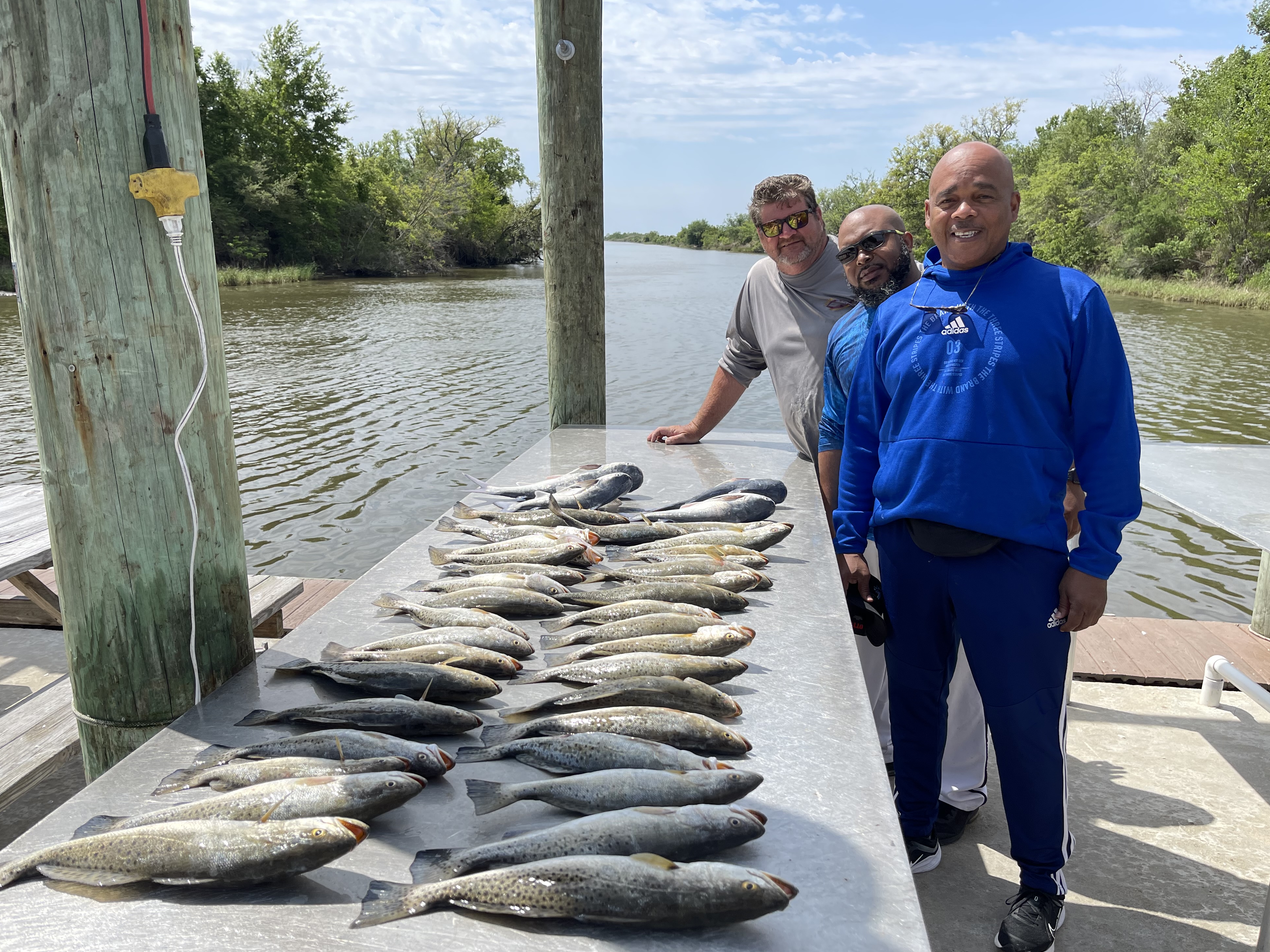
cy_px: 482
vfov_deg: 51.4
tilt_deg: -14.4
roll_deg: -0.8
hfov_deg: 65.3
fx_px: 991
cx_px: 620
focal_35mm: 27
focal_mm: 5.1
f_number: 1.6
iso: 32
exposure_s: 1/3788
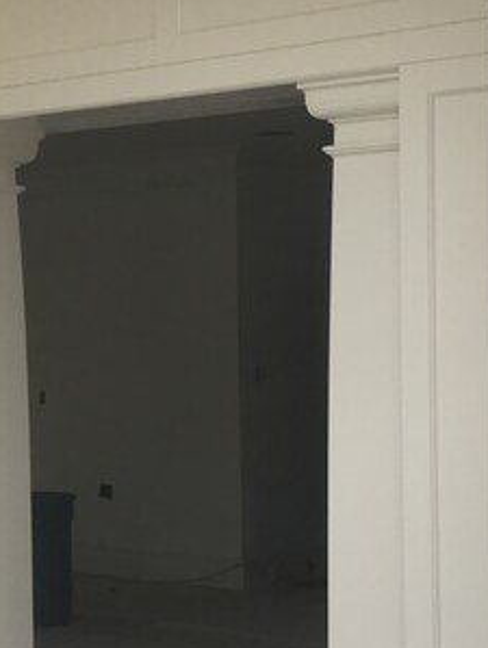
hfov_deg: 15.1
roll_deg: +2.0
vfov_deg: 21.1
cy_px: 347
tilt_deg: -1.5
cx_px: -163
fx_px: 1744
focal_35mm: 93
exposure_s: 1/120
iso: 40
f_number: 2.2
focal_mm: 4.15
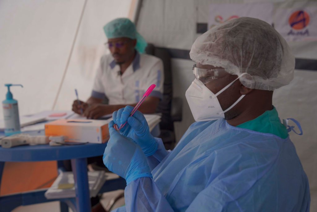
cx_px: 158
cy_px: 106
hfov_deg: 40.3
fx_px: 432
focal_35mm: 49
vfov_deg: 27.5
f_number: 4
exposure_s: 1/320
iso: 320
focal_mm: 49
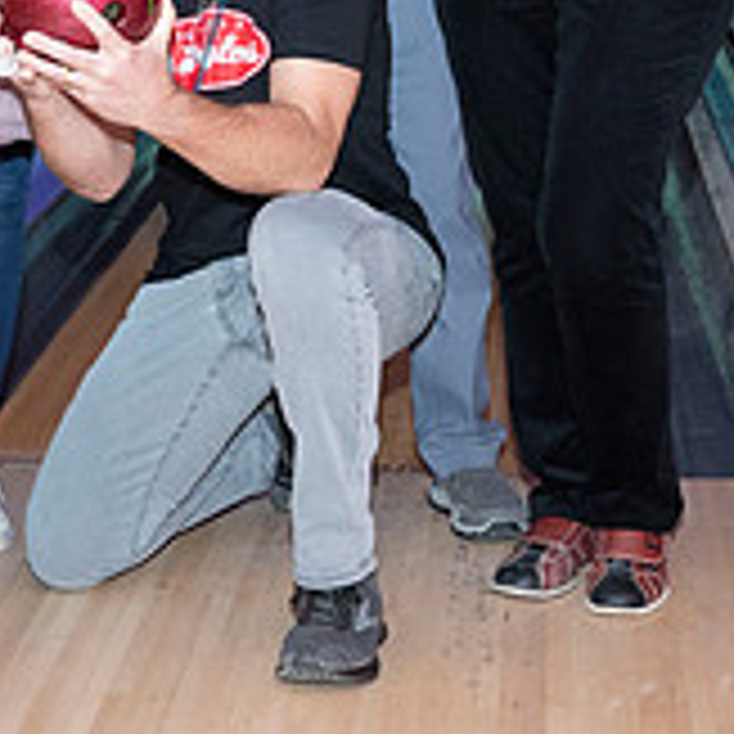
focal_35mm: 112
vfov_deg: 15.2
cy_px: -79
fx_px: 2687
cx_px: 95
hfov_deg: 15.4
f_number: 5.6
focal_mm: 37
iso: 1600
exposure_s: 1/60
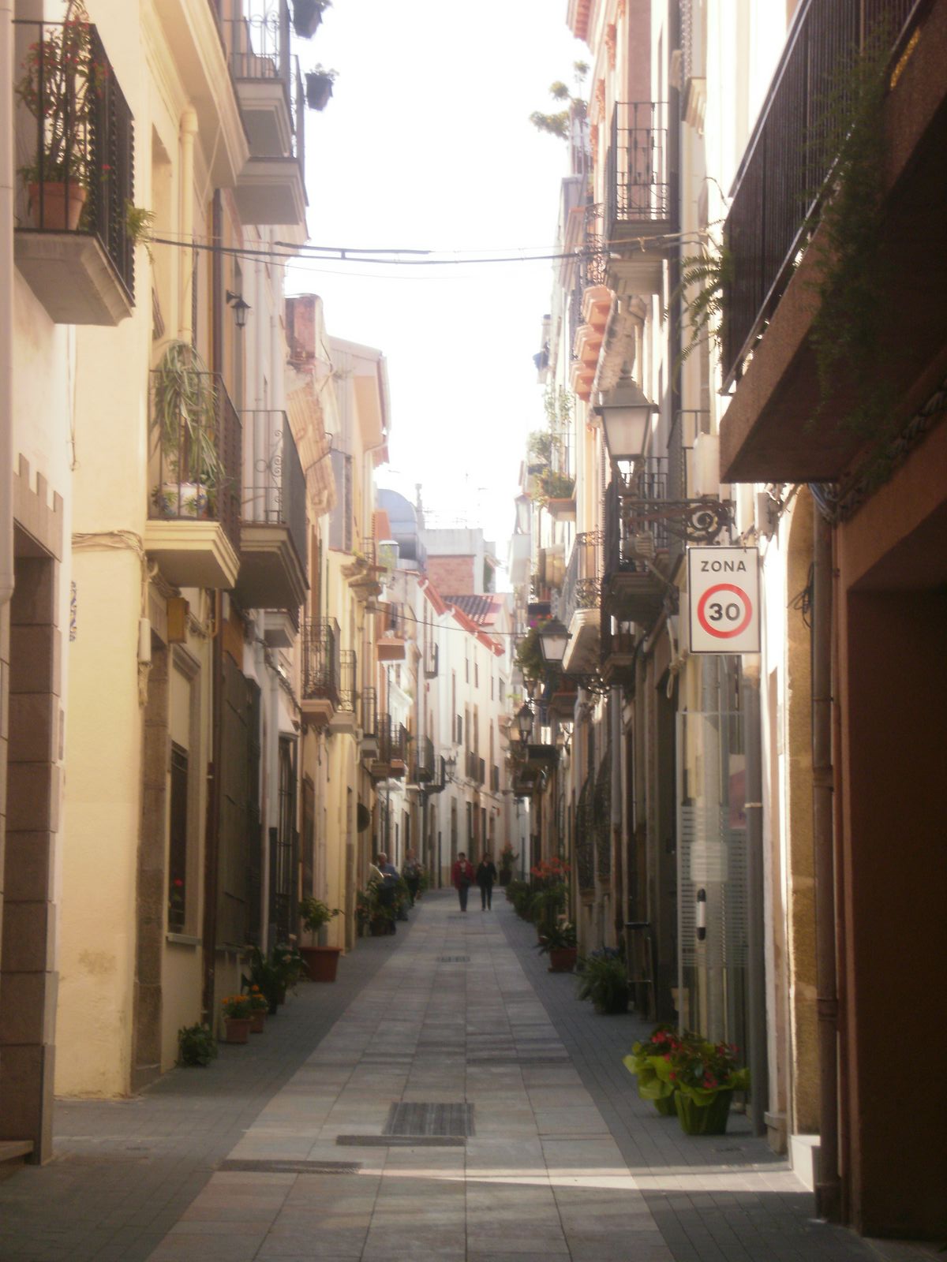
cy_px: 631
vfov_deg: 18.7
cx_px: 474
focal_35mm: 105
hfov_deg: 14.1
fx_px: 3830
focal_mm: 18.6
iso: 100
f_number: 5.9
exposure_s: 1/160
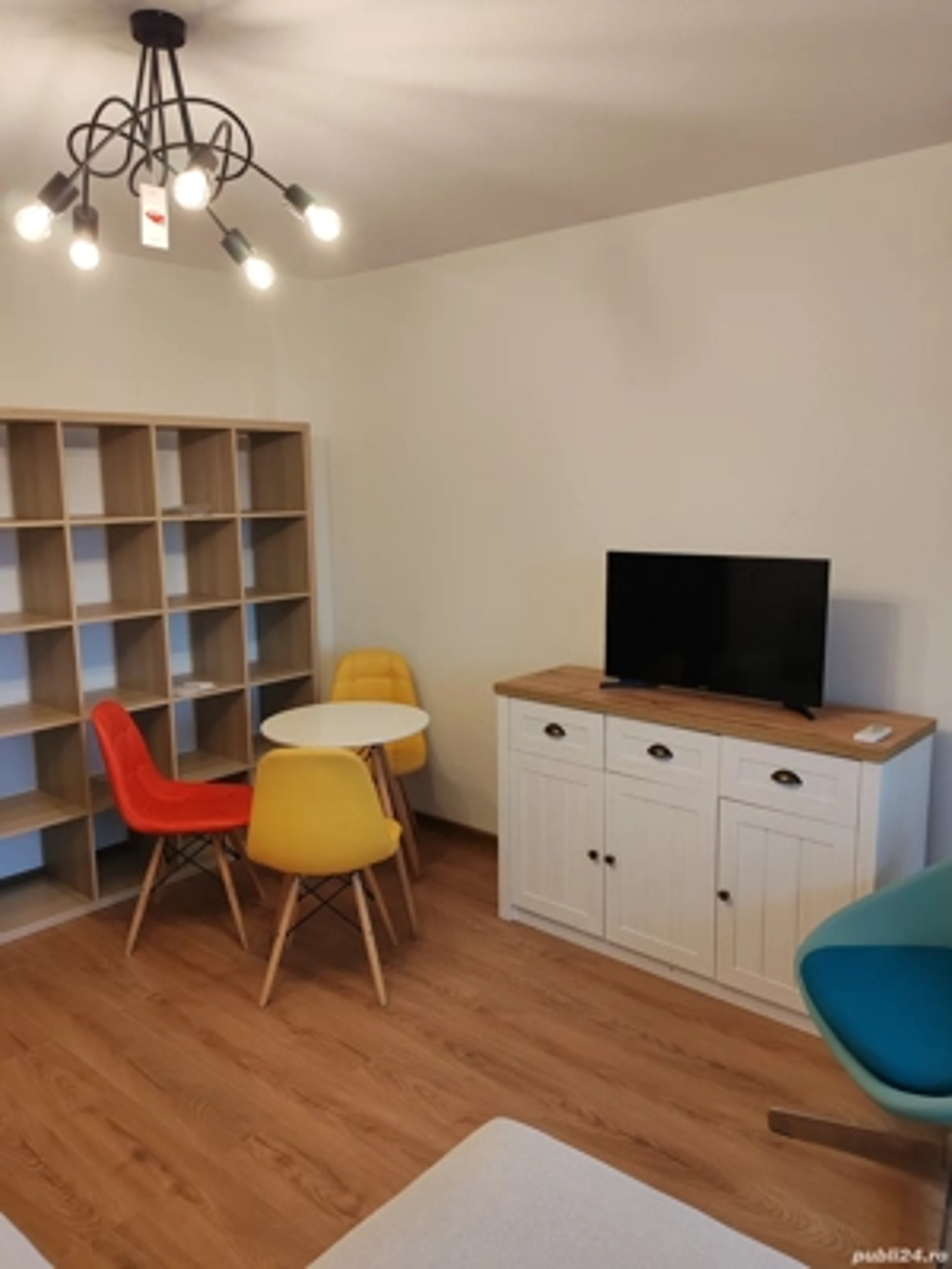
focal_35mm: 27
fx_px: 990
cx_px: 476
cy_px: 634
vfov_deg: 65.3
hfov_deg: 51.4
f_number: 1.9
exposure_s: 1/100
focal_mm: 6.12
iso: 320
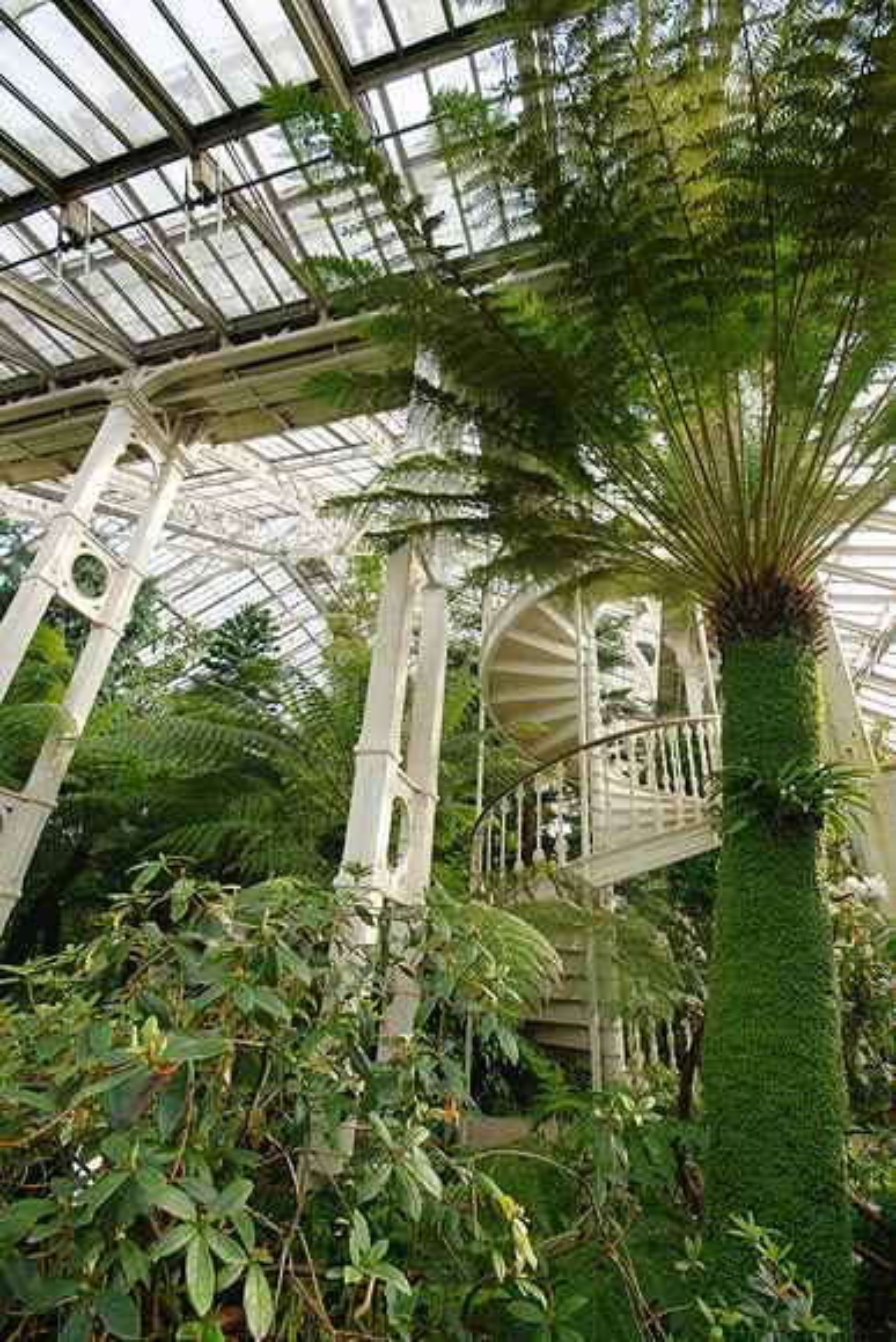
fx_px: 560
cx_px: 448
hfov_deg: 77.4
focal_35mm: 15
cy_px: 671
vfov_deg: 100.4
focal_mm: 10
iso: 200
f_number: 8
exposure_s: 1/60
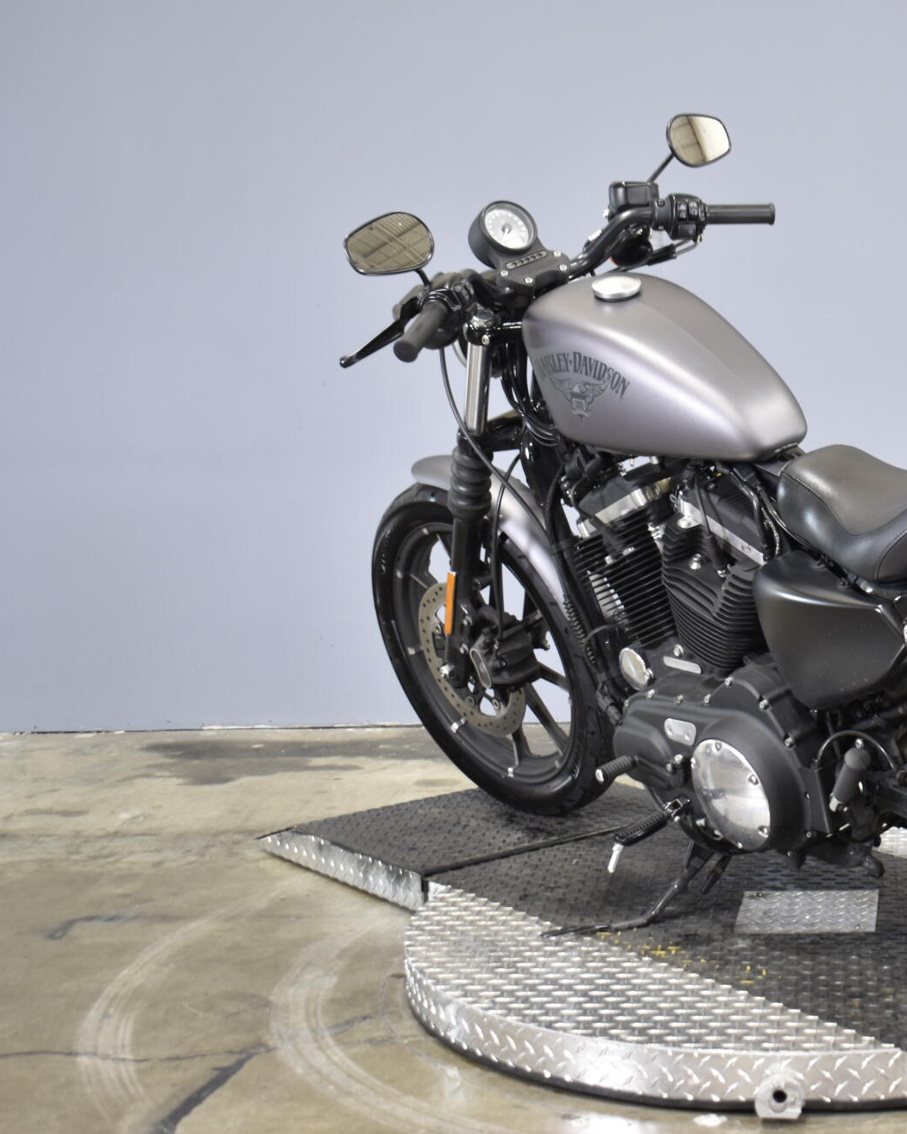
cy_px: 561
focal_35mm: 60
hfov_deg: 24.6
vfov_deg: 31.5
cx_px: 839
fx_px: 2014
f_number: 4.2
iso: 400
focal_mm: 28
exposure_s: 1/10
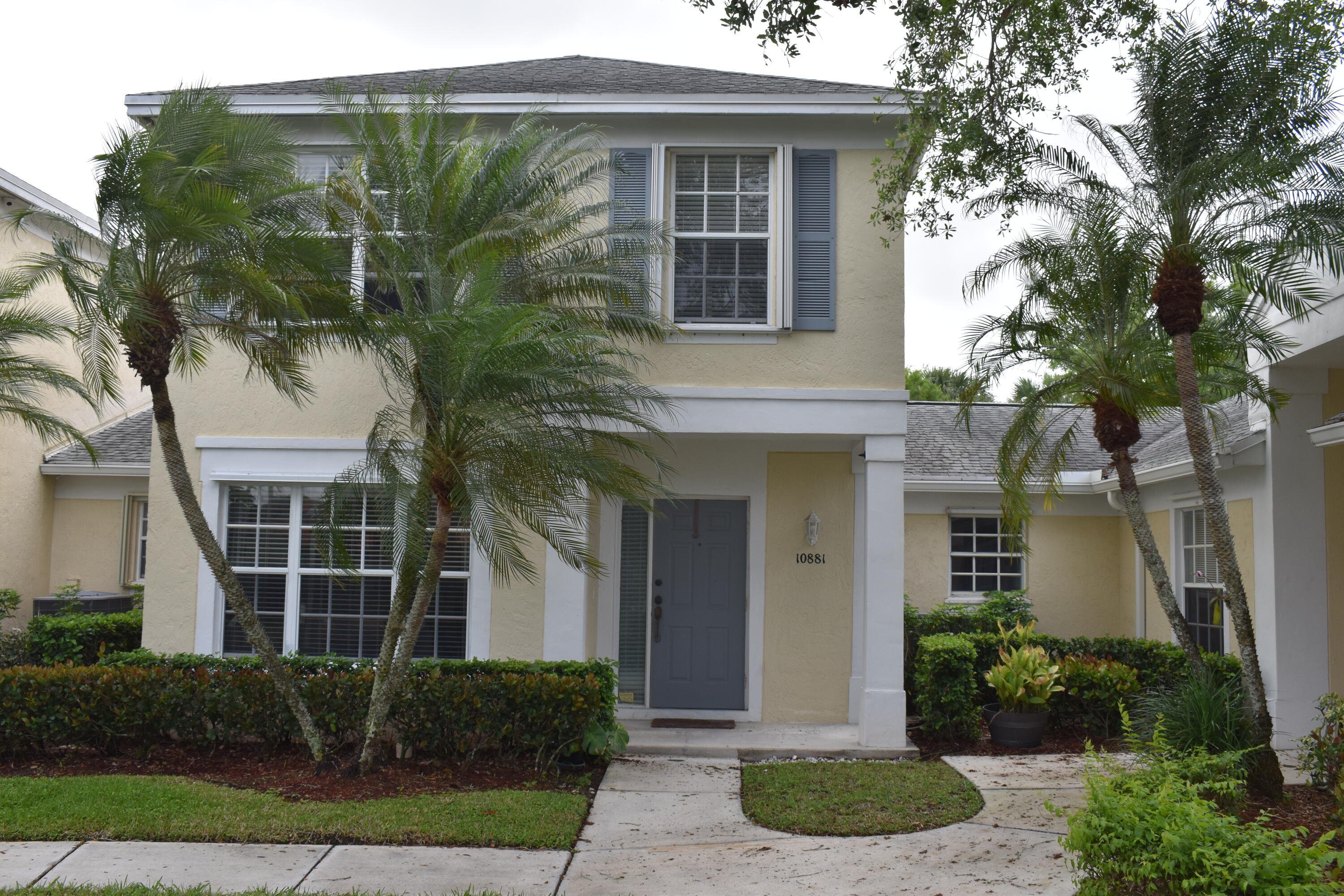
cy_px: 448
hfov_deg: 53.1
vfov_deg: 36.9
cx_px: 672
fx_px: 1344
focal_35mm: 36
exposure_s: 1/250
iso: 280
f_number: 8
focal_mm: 24
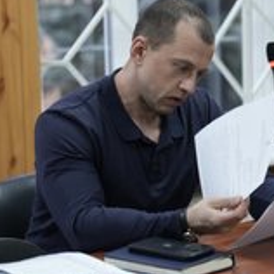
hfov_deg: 11.5
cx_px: 229
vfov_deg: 11.6
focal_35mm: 151
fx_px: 1352
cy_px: 143
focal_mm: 70
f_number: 2.8
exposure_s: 1/50
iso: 400
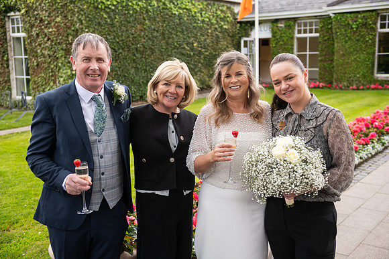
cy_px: 130
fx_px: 476
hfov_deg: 44.5
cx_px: 194
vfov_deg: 30.5
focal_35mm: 44
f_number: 3.5
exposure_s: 1/400
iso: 320
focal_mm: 44
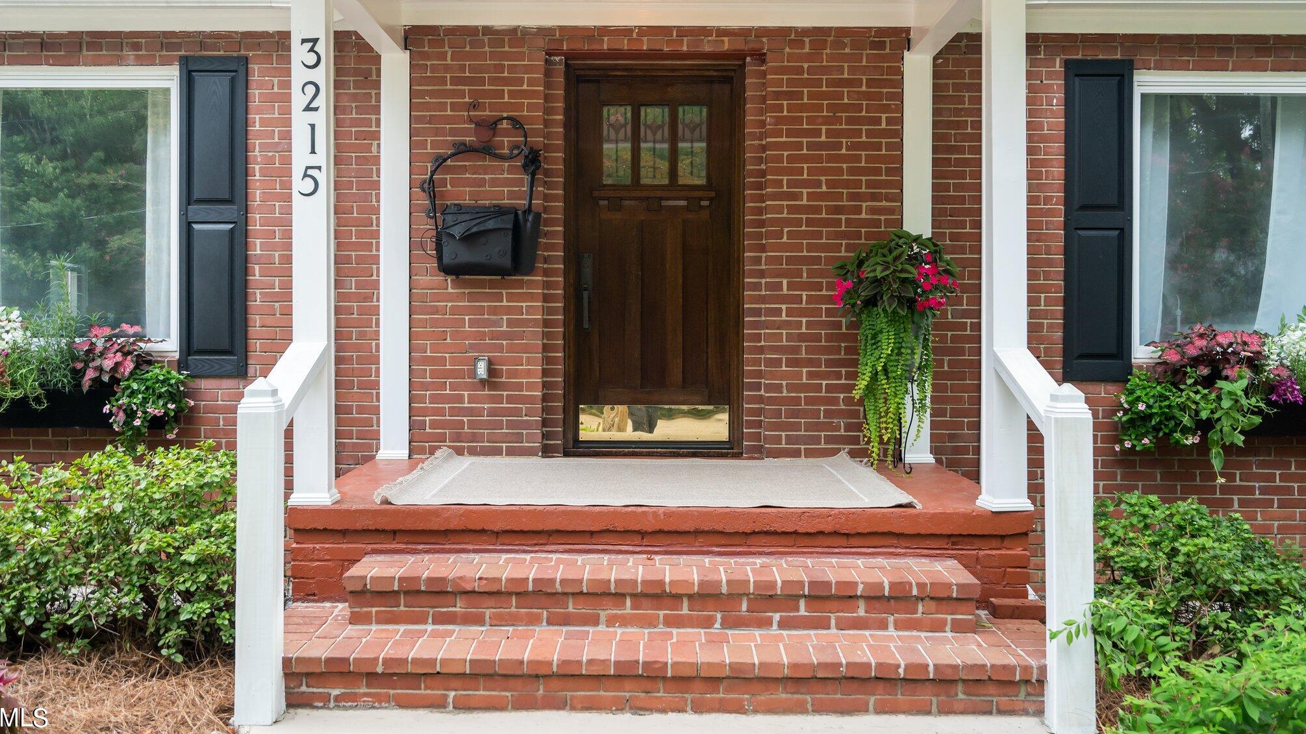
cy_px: 315
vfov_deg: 36.6
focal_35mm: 32
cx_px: 645
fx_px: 1108
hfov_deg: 61.0
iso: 1000
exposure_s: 1/200
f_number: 4
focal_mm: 30
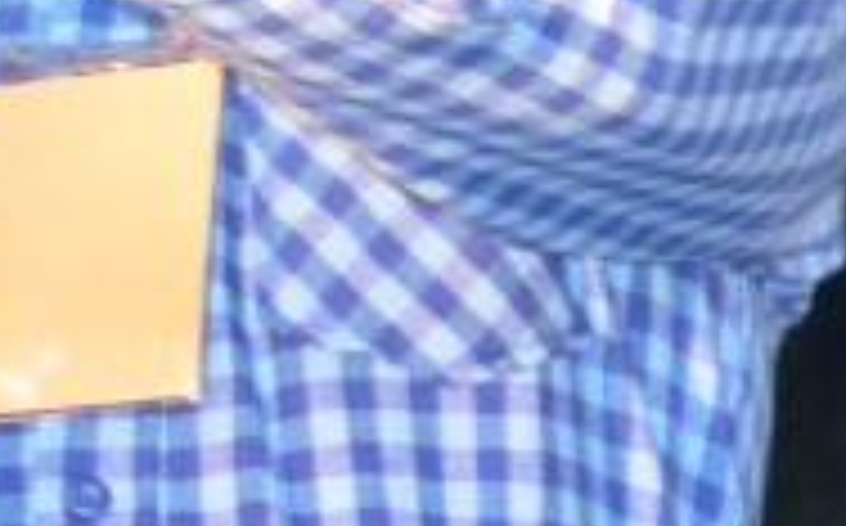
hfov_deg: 2.3
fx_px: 20637
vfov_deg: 1.5
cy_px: -139
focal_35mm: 896
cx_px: -981
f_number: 6.3
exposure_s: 1/50
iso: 400
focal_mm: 95
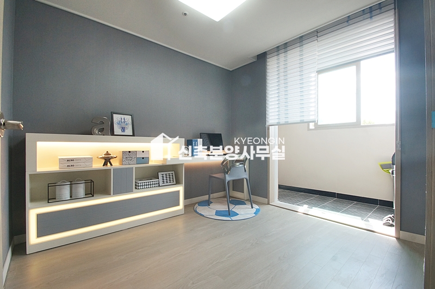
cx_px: 218
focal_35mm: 15
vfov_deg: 77.2
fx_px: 181
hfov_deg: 100.4
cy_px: 144
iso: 800
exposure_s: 1/40
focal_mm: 10
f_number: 9
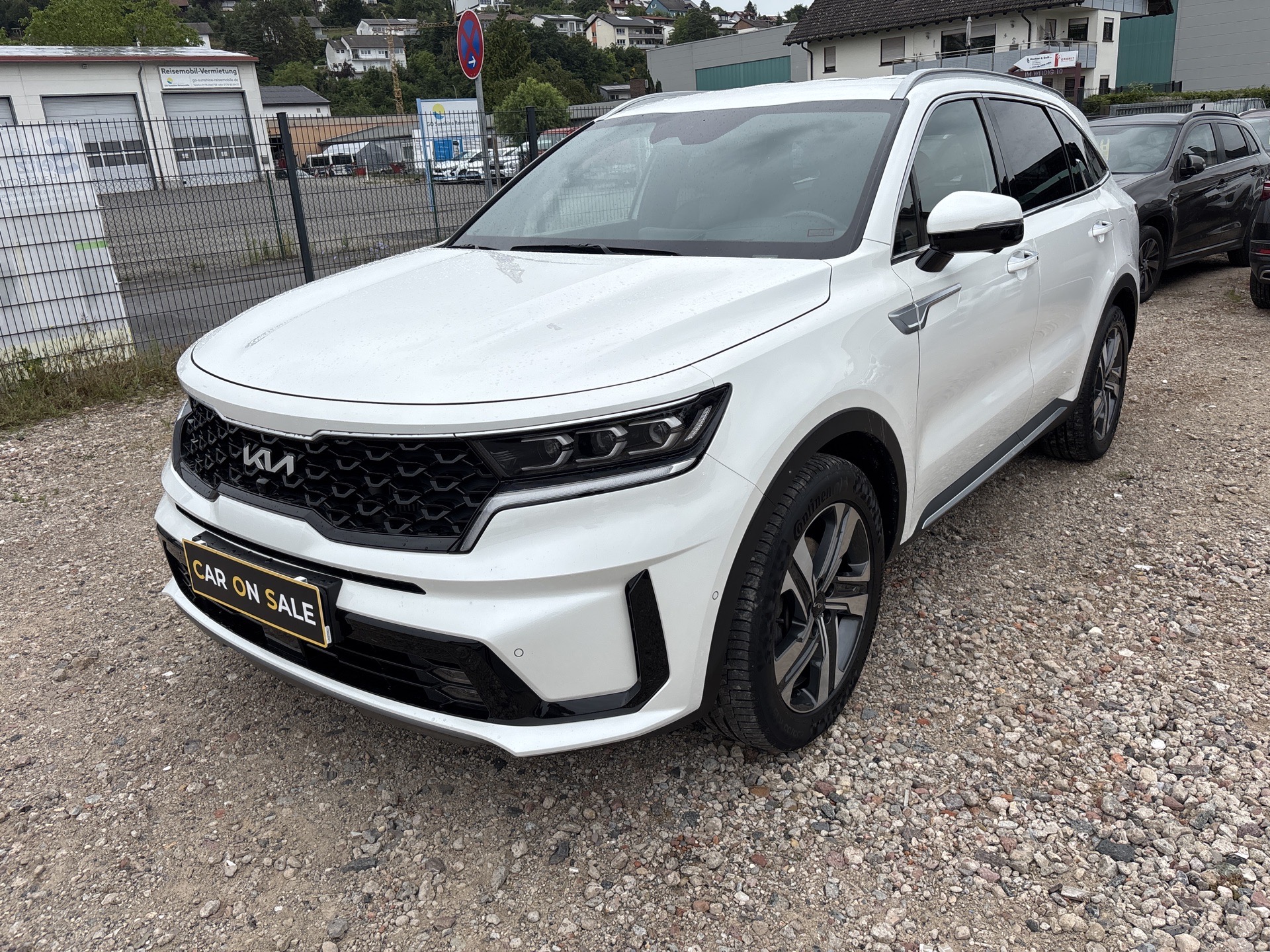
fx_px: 954
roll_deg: +4.2
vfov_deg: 53.1
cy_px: 476
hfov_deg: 67.3
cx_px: 635
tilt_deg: -19.1
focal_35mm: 26
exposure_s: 1/3311
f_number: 1.6
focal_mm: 5.96
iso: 50
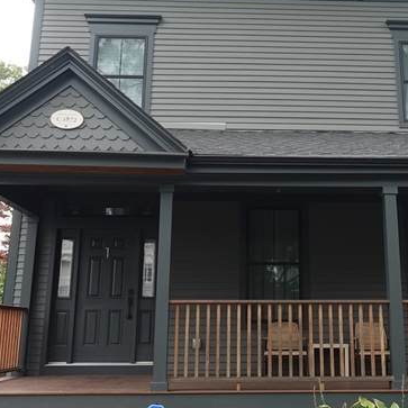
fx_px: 640
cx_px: 264
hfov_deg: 35.1
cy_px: 144
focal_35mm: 48
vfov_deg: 35.1
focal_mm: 7.6
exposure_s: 1/250
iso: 125
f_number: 2
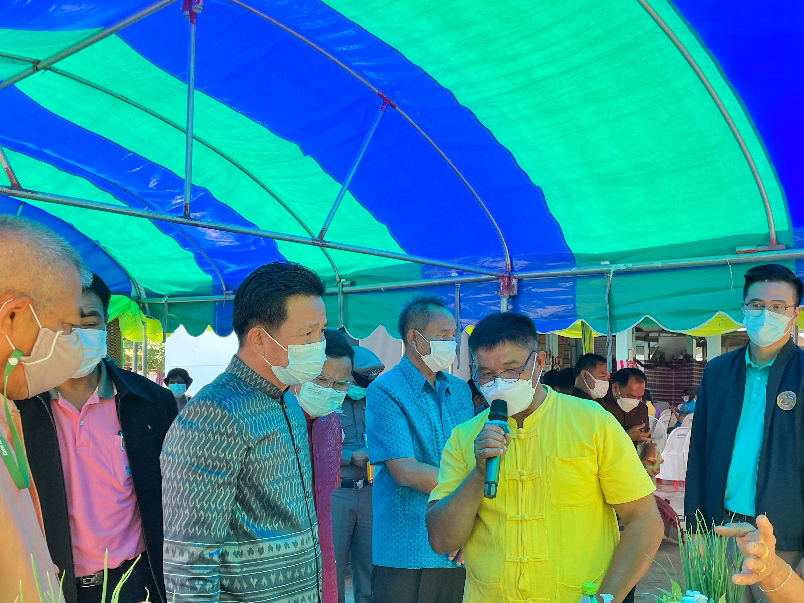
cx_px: 424
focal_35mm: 38
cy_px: 375
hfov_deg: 49.0
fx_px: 883
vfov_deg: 37.5
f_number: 1.6
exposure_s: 1/143
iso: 32
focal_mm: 4.2
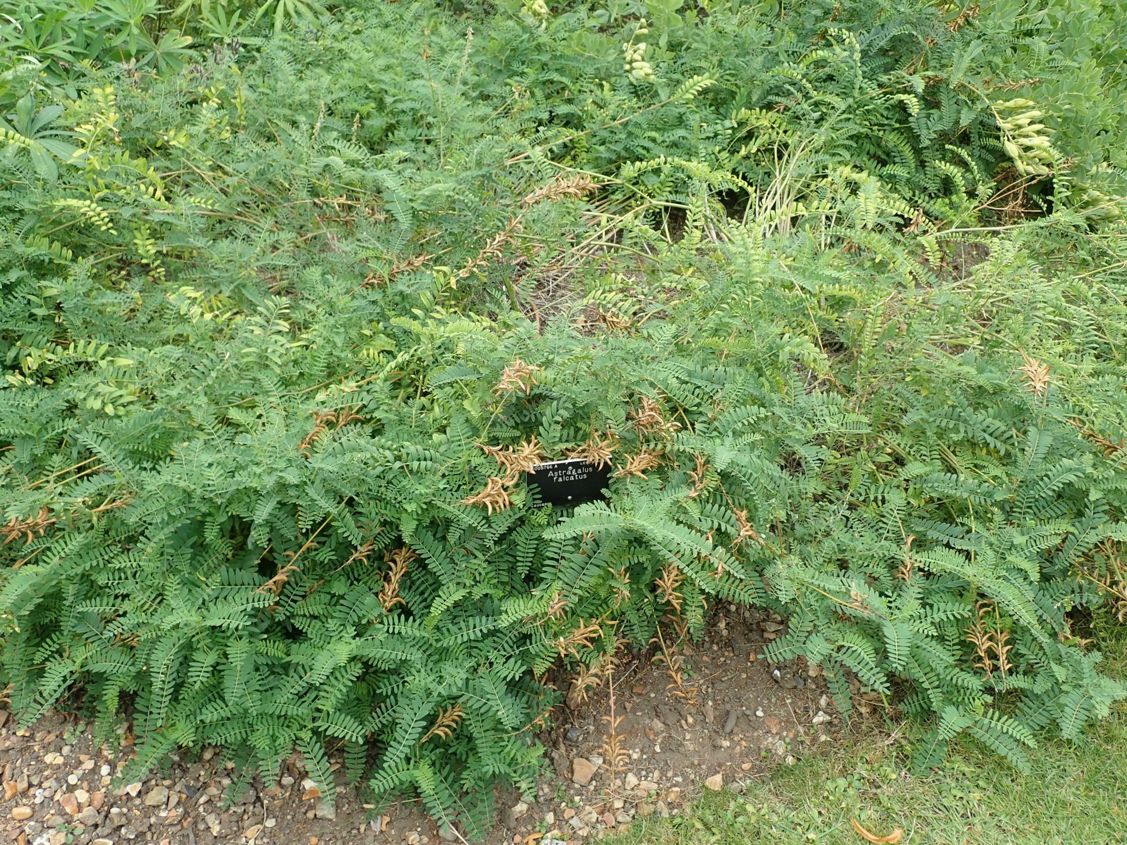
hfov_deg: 60.0
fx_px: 977
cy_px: 422
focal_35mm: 30
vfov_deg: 46.8
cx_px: 564
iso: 100
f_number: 3.2
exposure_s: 1/160
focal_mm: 5.5
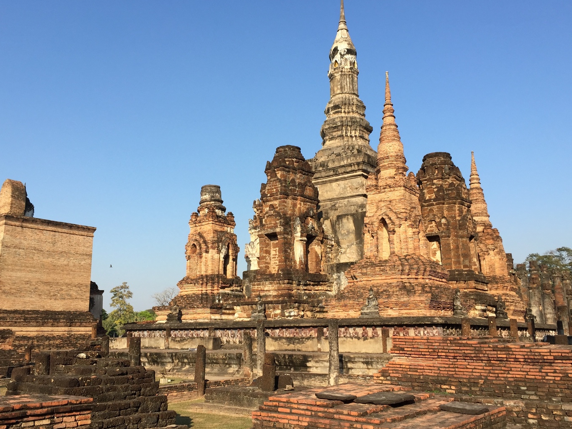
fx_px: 562
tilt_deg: +10.6
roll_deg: -0.5
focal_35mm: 34
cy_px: 219
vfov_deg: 41.8
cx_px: 262
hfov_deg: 53.9
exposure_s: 1/1464
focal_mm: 4.15
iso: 32
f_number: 2.2
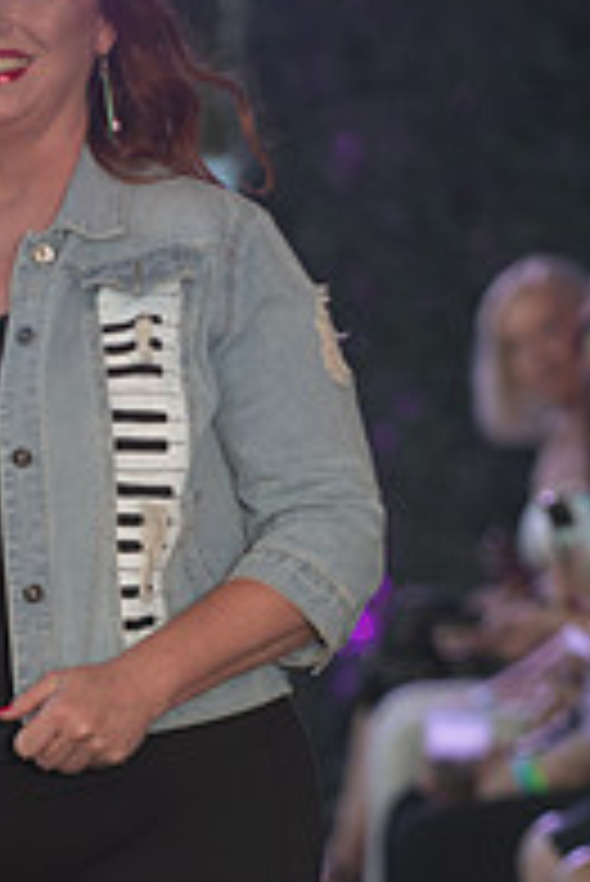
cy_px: 734
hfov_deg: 3.3
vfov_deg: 5.0
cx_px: 221
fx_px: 10134
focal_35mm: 413
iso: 400
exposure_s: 1/250
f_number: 4
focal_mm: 150
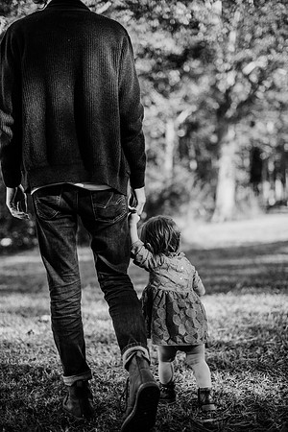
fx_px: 600
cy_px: 216
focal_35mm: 50
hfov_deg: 27.0
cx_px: 144
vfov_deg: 39.6
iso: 160
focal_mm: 50
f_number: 2
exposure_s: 1/1000
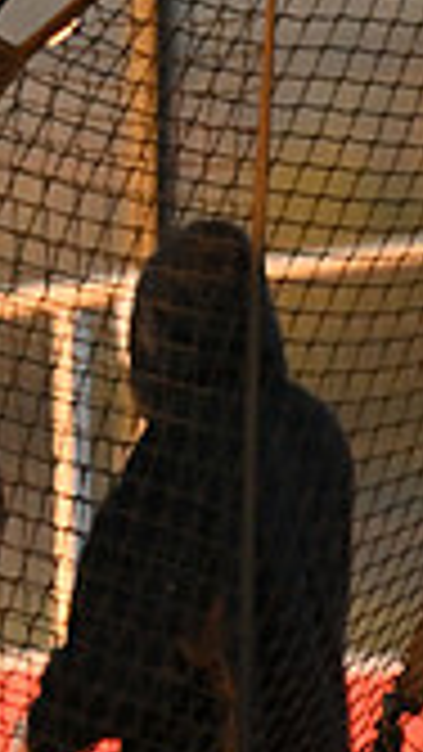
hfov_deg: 0.4
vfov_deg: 0.7
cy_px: 851
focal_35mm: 3050
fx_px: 60786
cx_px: -873
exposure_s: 1/1250
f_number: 4
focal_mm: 560
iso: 640
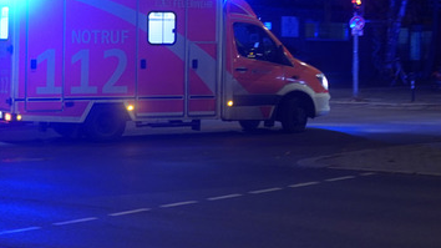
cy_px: 69
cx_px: 204
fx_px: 702
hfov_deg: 34.9
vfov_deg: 19.9
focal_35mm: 60
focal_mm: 30
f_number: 1.6
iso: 640
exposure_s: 1/40
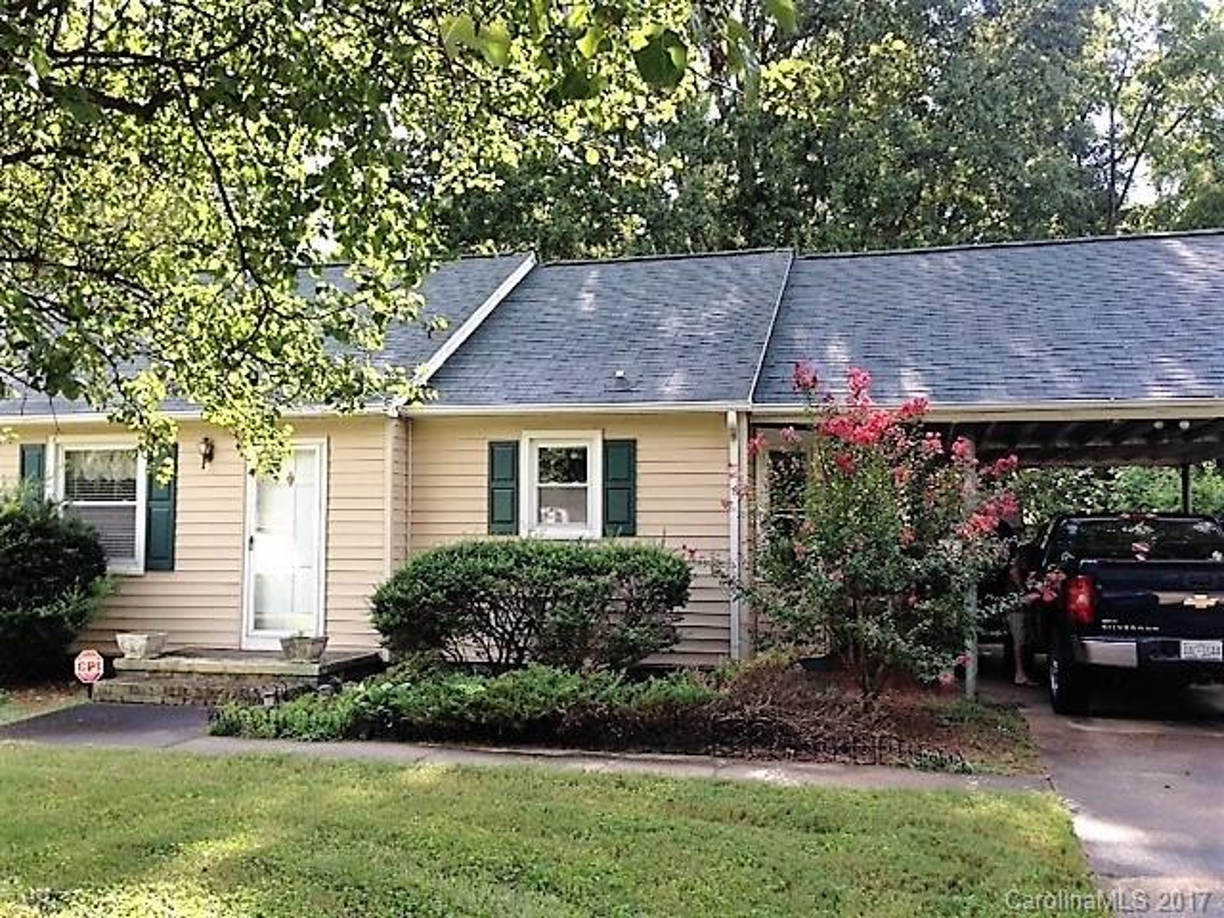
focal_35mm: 33
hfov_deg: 55.4
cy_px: 459
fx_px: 1167
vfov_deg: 42.9
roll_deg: -1.0
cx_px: 612
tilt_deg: +3.4
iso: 50
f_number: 2.4
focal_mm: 4.12
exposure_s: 1/214
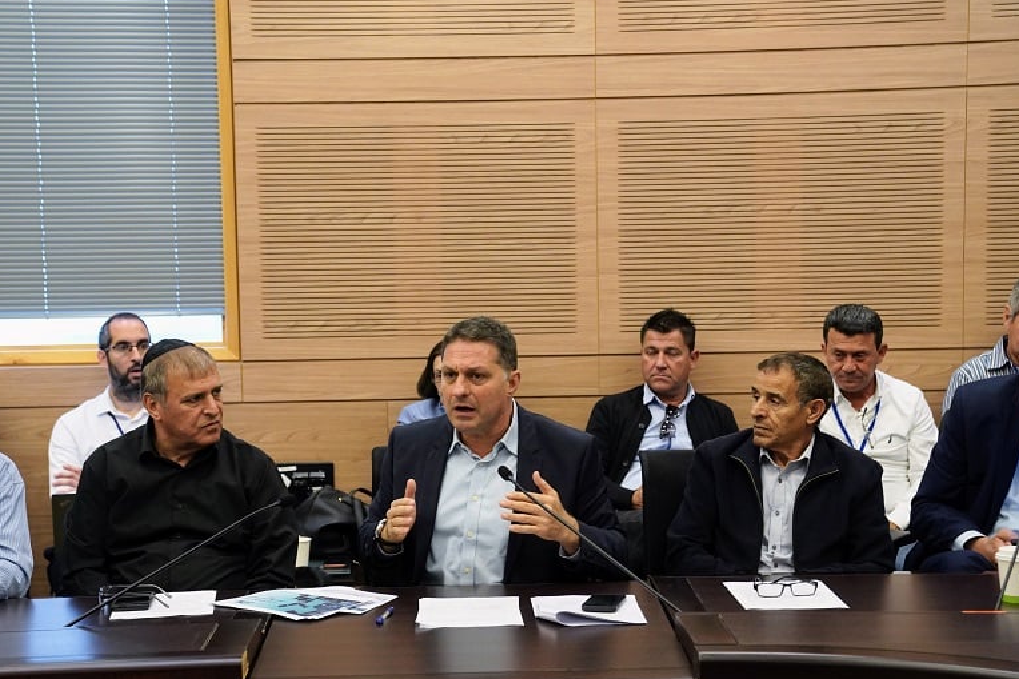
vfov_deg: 21.9
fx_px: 1754
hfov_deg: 32.4
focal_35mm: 62
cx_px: 475
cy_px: 408
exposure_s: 1/160
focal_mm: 48
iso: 2500
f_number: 3.2
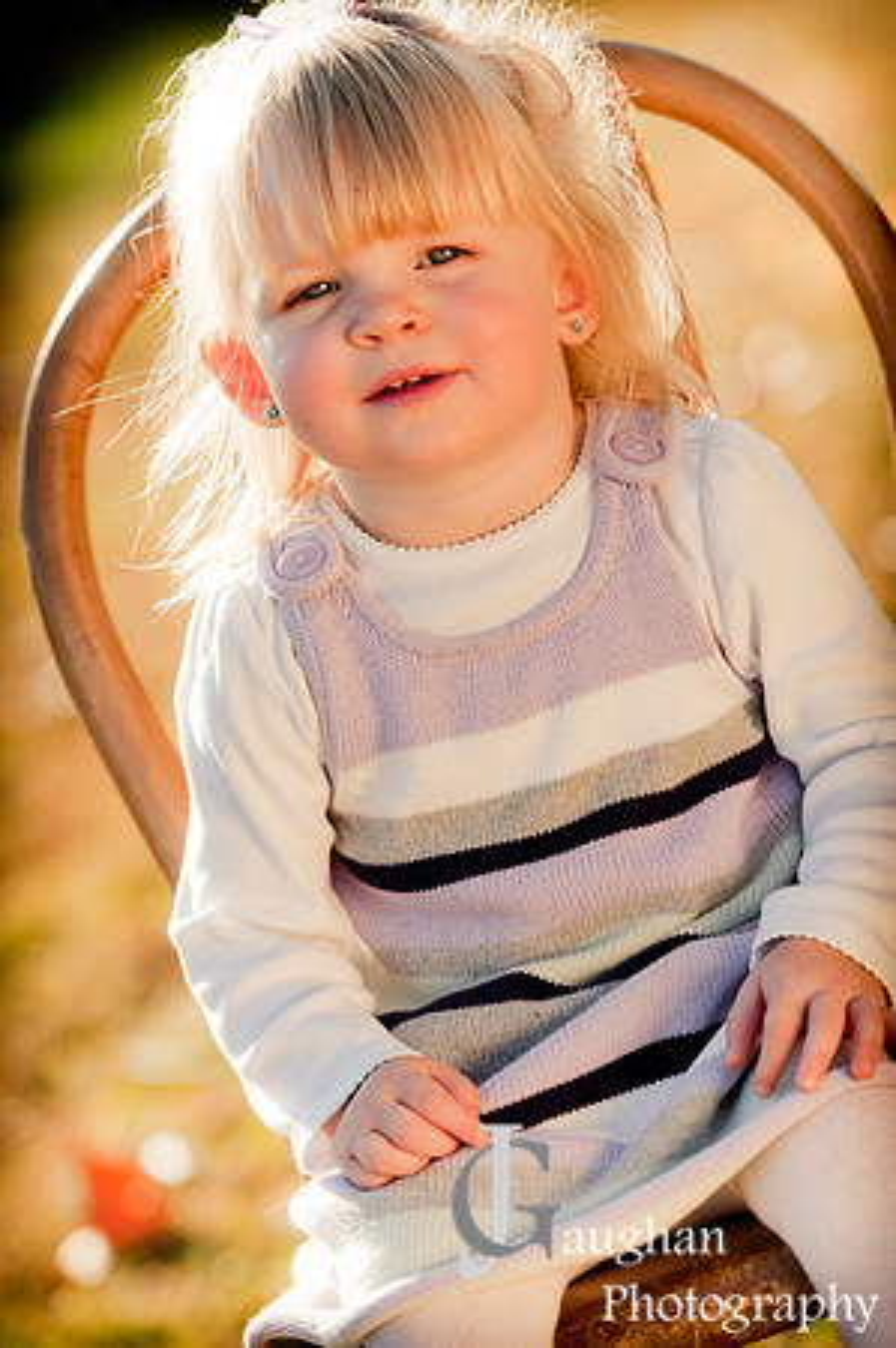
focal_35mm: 278
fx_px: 10383
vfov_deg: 7.4
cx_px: 448
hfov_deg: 4.9
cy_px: 674
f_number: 3.2
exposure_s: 1/2500
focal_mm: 185
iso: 640
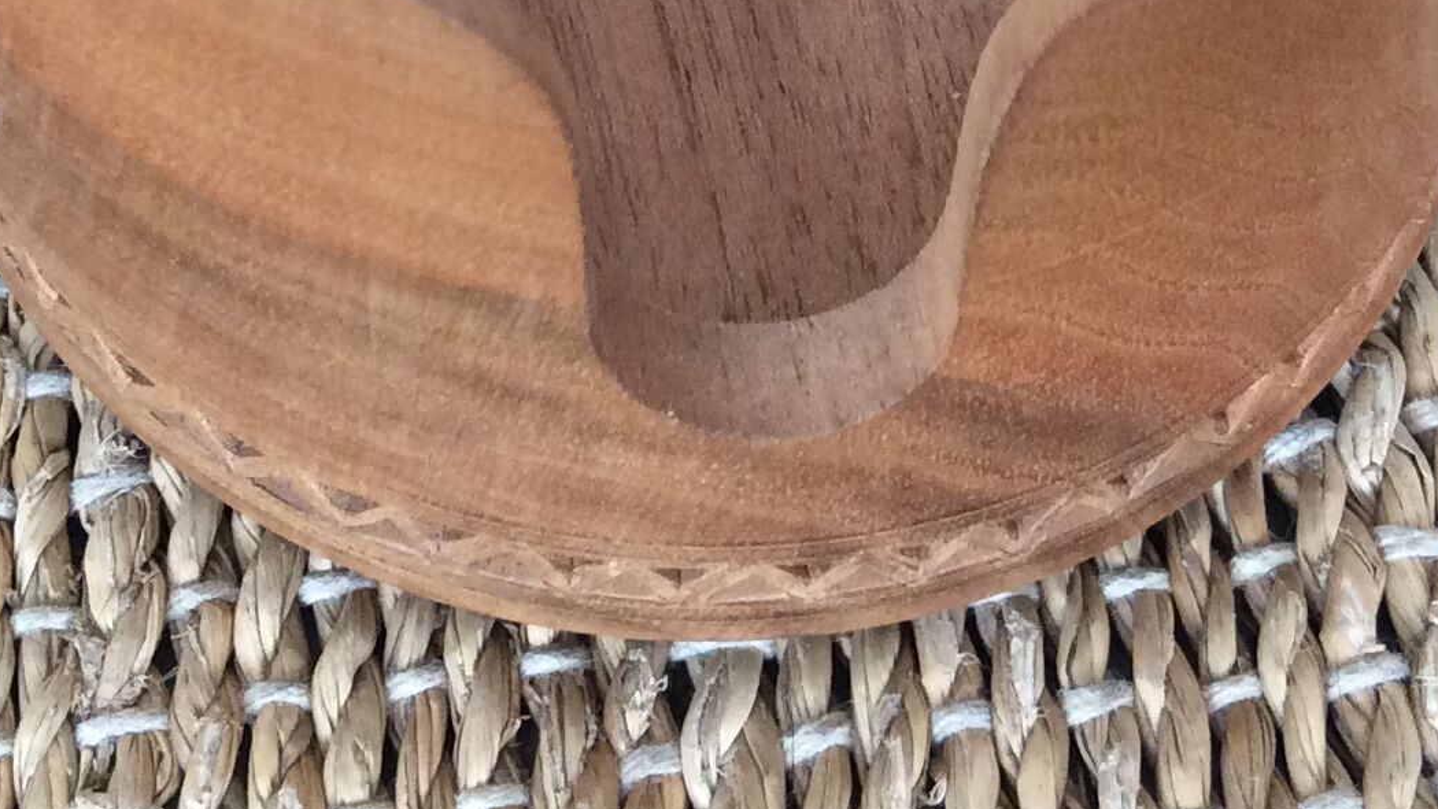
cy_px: -137
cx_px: 617
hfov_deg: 24.7
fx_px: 3279
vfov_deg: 13.7
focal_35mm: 86
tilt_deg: -55.4
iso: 100
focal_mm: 3.3
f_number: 2.4
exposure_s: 1/25
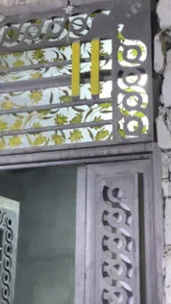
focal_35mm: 64
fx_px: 515
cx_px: 127
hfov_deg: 18.7
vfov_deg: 32.8
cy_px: 144
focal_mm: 3
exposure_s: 1/25
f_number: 1.8
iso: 320
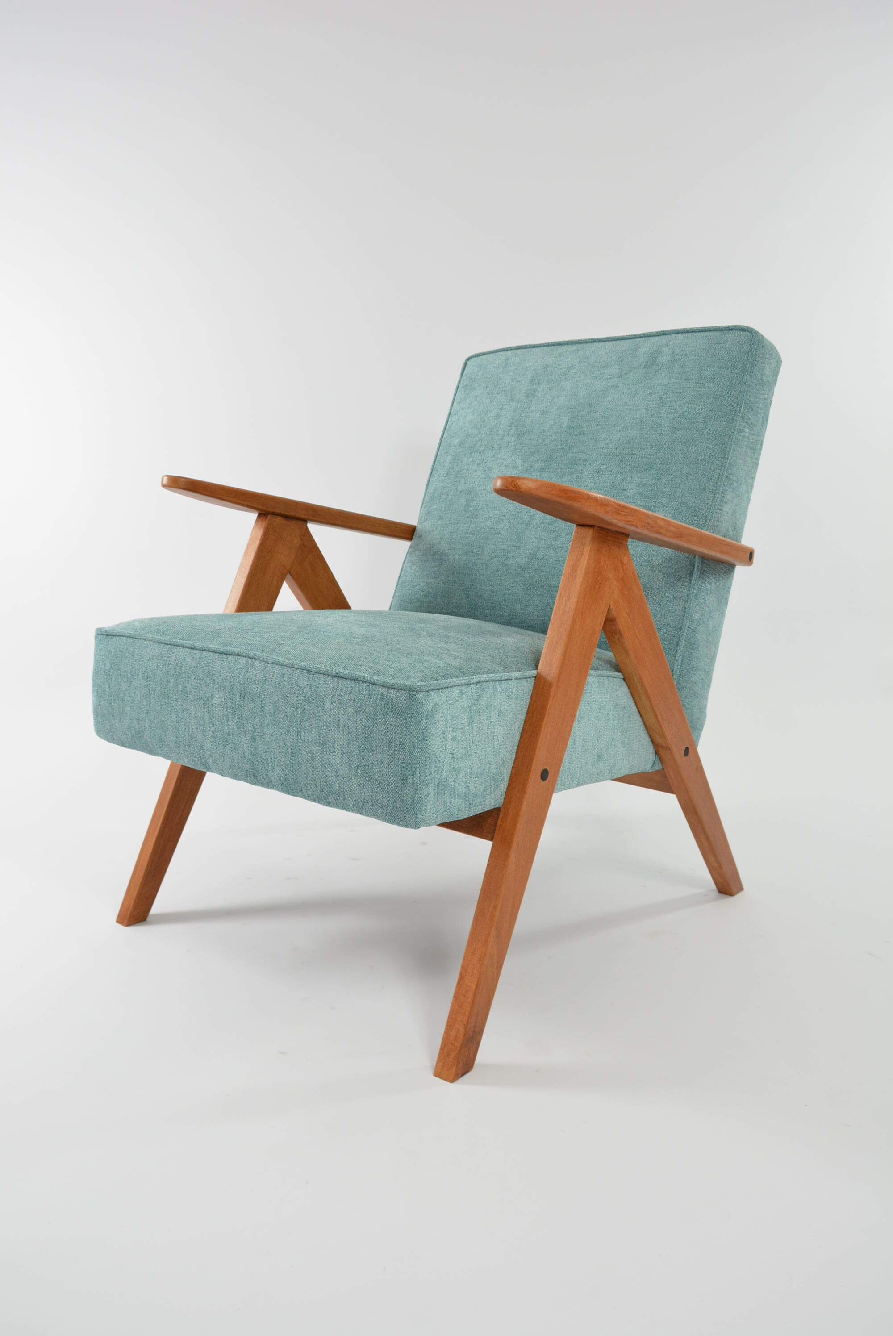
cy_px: 668
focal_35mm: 27
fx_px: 1003
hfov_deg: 48.0
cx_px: 446
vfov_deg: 67.3
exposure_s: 1/60
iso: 400
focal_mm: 18
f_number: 7.1
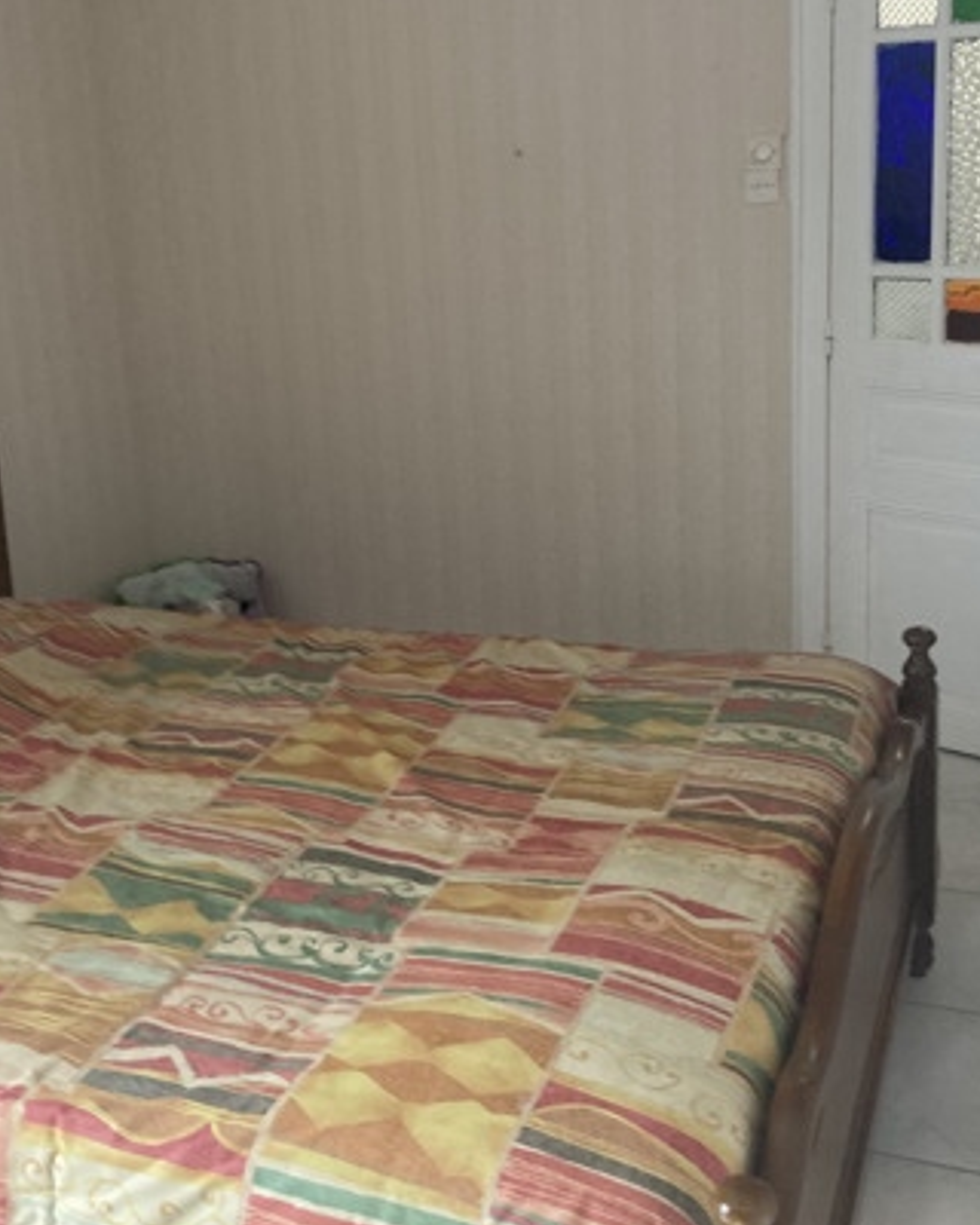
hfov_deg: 36.5
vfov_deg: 44.6
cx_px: 484
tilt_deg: -10.9
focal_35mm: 41
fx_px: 1486
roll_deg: +2.2
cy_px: 499
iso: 250
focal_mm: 3.99
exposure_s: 1/50
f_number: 1.8
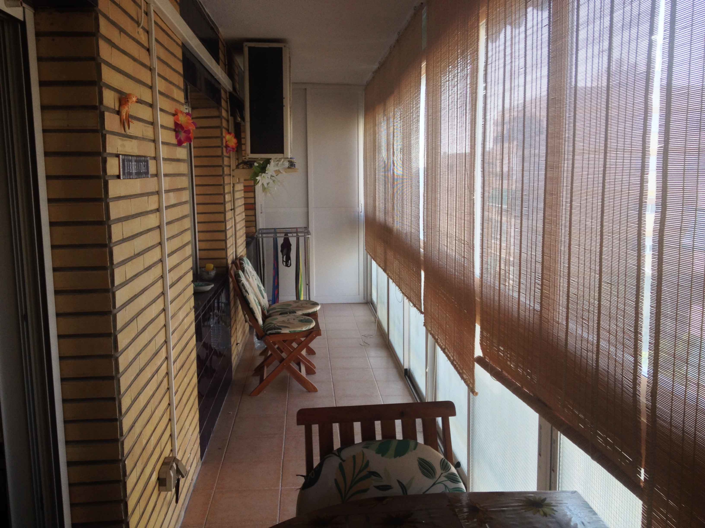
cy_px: 264
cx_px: 352
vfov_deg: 40.7
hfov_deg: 52.6
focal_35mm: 35
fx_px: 713
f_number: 2.4
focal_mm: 4.28
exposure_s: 1/120
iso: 50
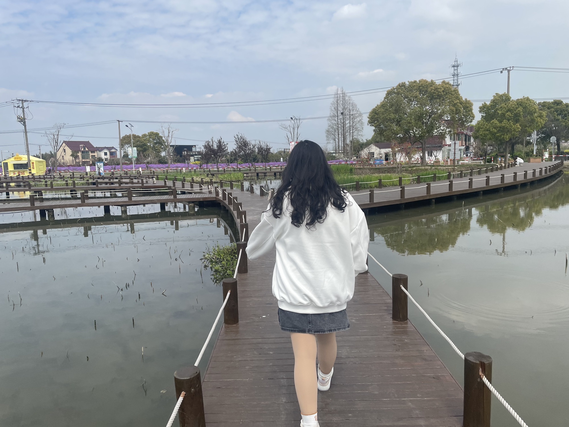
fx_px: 427
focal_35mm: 26
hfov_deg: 67.3
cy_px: 214
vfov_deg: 53.1
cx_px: 284
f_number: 1.6
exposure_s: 1/4464
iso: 32
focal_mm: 4.2
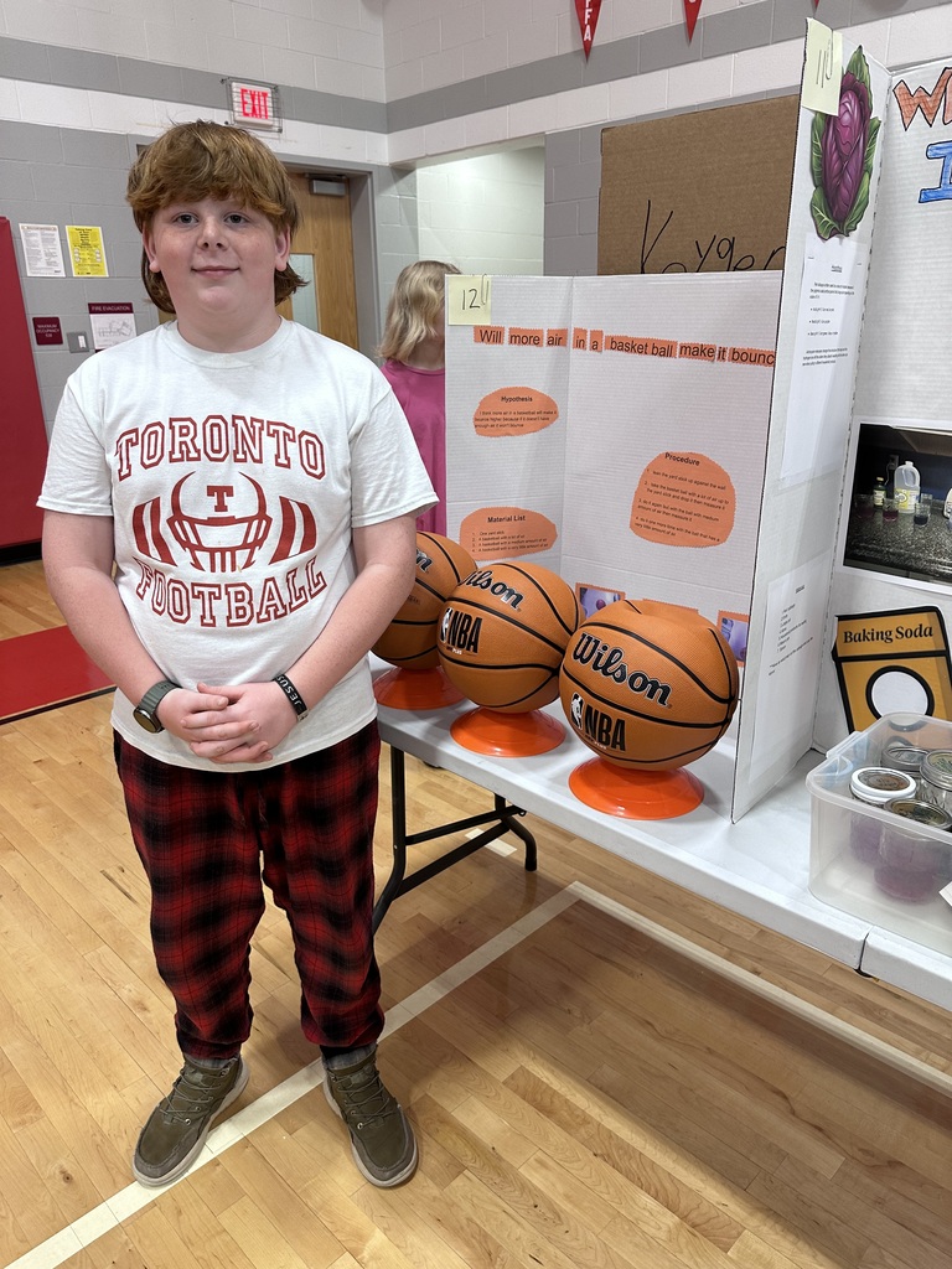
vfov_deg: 71.6
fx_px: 880
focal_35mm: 24
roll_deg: +0.4
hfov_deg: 56.8
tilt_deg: -18.7
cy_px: 634
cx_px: 476
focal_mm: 6.86
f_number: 1.78
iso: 160
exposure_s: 1/120
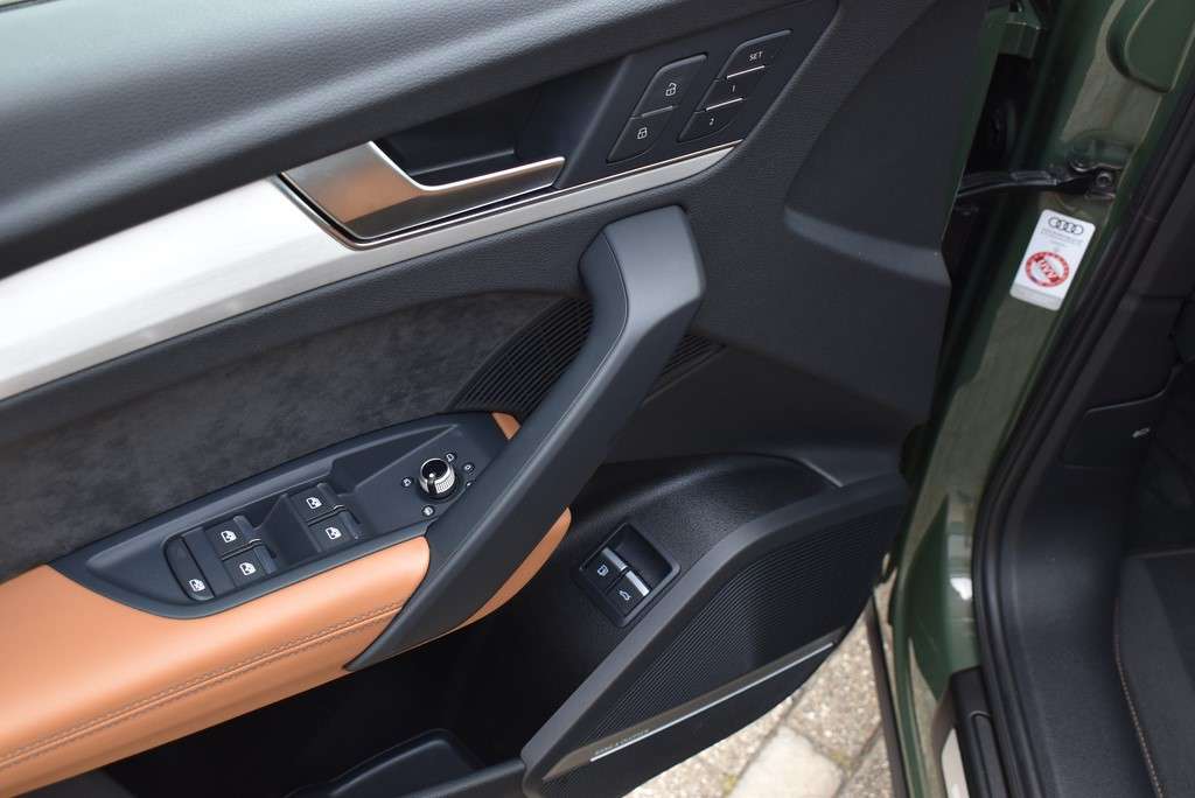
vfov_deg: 33.1
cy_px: 399
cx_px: 598
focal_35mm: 40
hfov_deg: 47.9
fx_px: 1345
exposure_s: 1/160
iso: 400
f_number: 6.3
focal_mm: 27
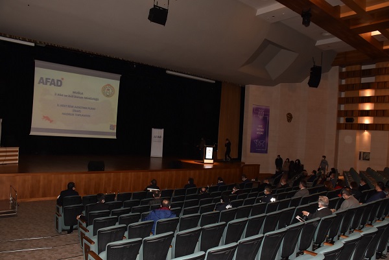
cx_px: 194
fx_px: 292
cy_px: 130
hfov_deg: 67.3
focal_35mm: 27
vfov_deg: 48.0
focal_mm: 18
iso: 800
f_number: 6.7
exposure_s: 1/60
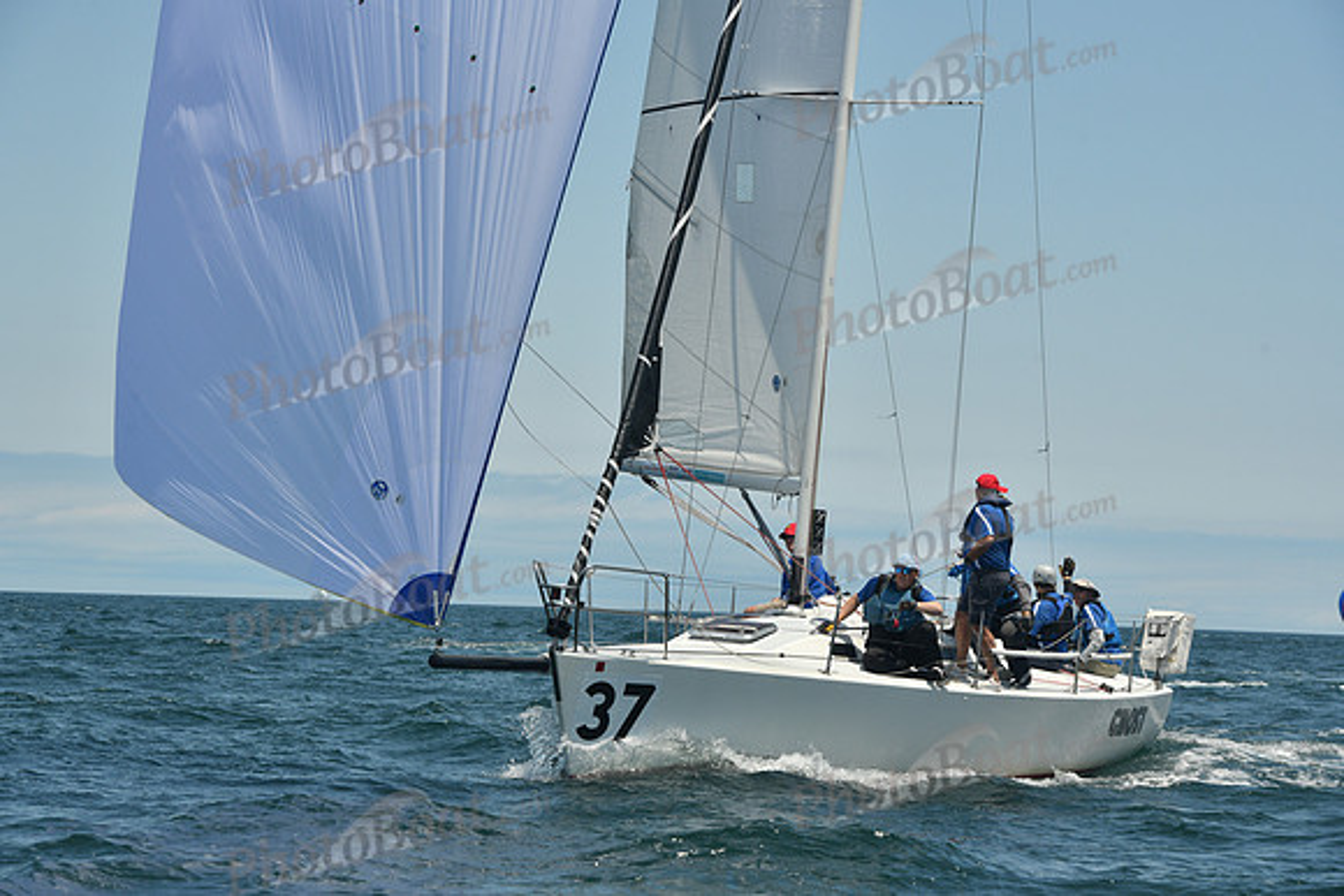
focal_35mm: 125
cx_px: 672
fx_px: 4668
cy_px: 448
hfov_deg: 16.4
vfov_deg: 11.0
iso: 320
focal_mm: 125
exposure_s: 1/640
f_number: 10
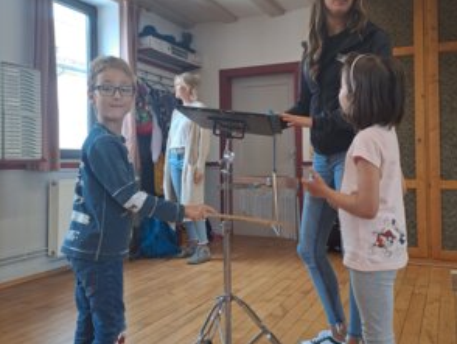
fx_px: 449
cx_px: 232
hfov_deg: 53.9
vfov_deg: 41.8
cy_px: 159
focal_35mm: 34
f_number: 1.8
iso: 40
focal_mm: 4.65
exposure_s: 1/50
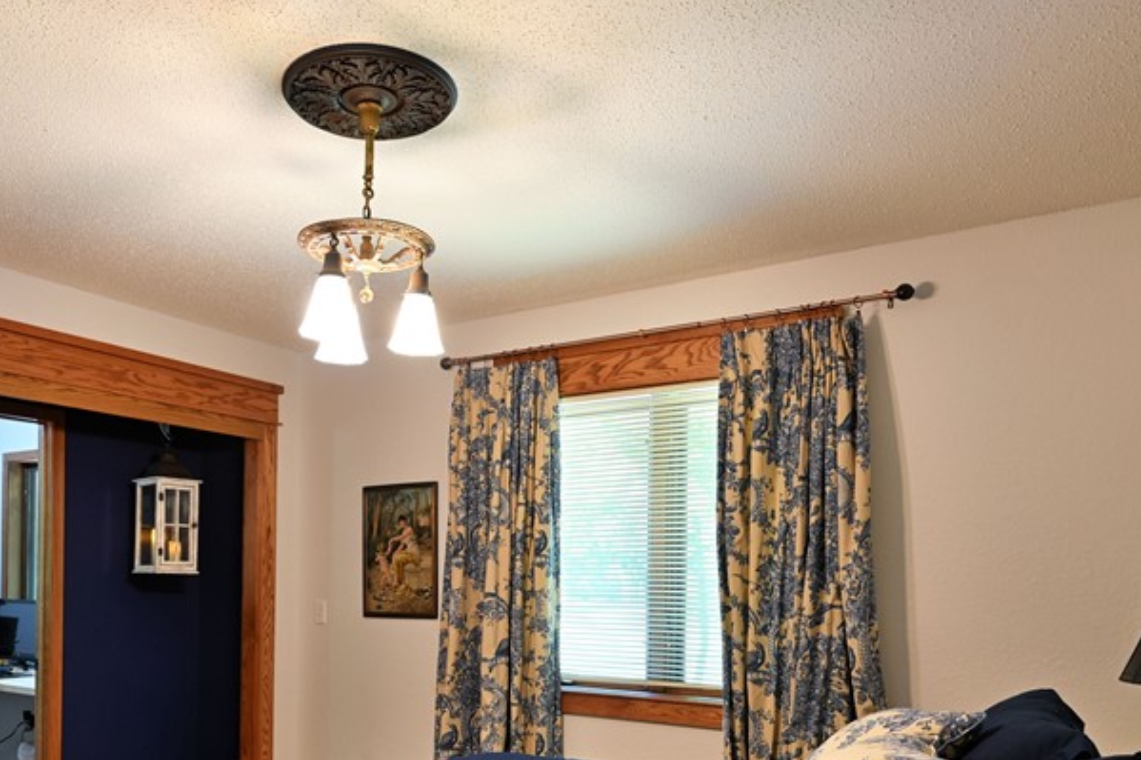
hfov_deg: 63.3
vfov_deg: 43.5
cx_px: 472
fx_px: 919
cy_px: 568
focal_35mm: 29
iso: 400
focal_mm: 16
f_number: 5.6
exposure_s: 1/8
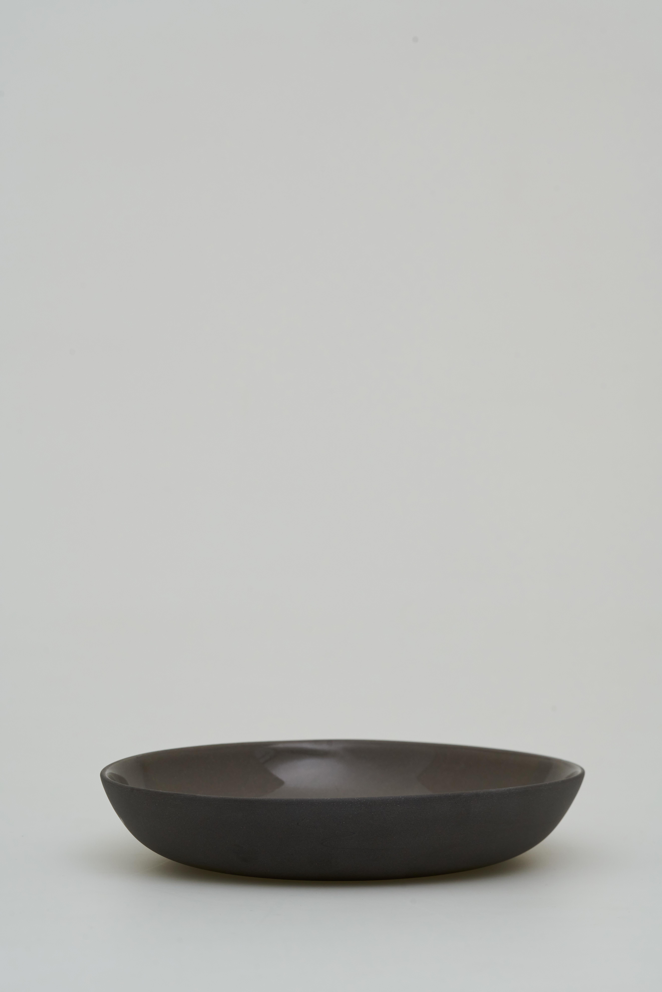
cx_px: 331
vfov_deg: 22.6
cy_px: 496
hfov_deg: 15.2
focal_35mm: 90
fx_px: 2481
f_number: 11
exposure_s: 1/100
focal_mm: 90
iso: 500
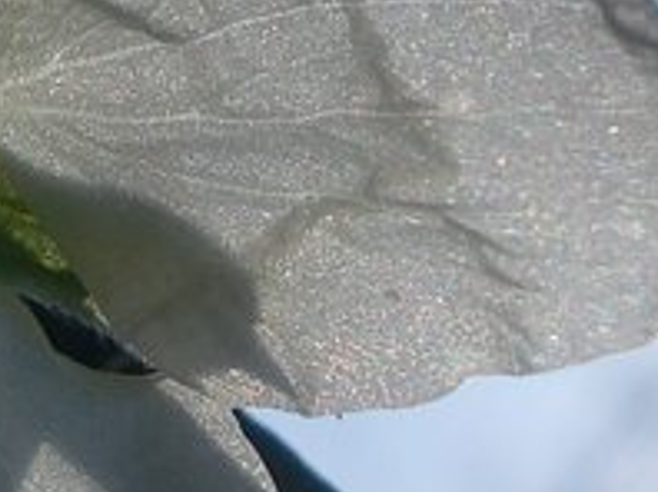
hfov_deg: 11.1
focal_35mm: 176
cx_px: -73
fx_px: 3341
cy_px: 153
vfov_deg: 8.4
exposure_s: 1/400
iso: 64
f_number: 8.4
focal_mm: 5.58
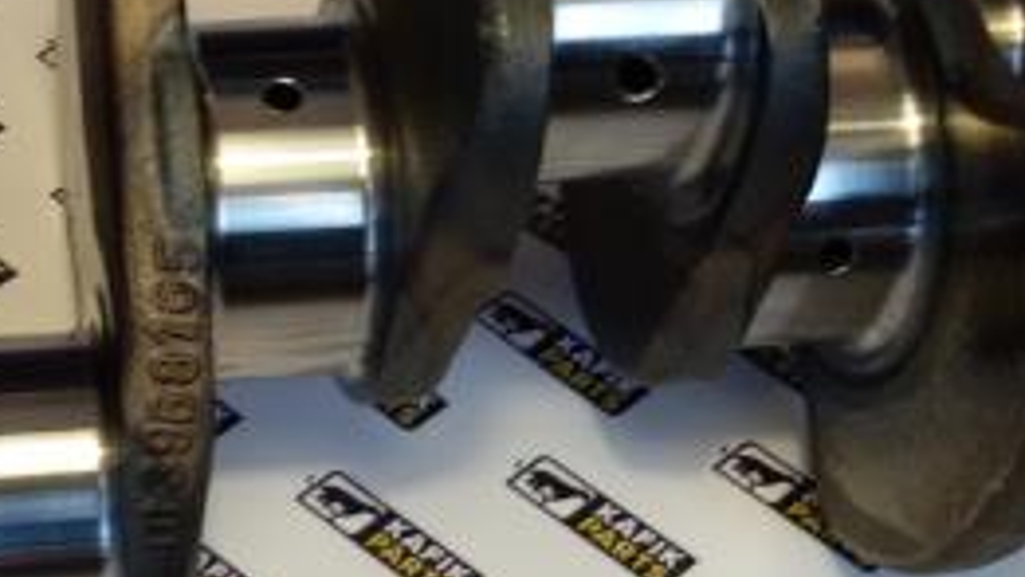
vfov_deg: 17.2
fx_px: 1903
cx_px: 153
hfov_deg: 29.2
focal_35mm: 70
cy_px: 292
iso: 50
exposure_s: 1/33
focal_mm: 2.93
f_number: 2.4
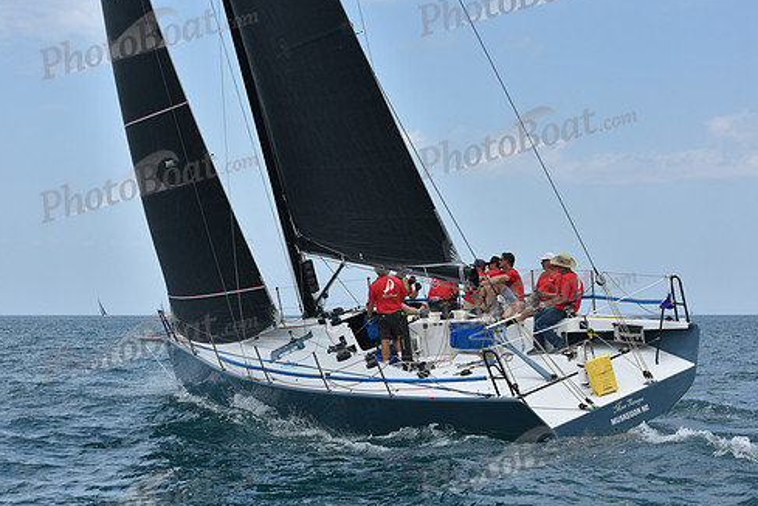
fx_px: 1747
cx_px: 339
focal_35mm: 83
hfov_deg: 24.5
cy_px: 241
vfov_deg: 16.5
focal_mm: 70
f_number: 7.1
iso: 250
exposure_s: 1/1250
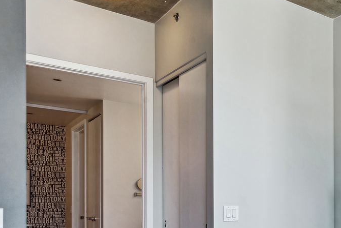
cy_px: 196
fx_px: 389
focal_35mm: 41
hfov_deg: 36.5
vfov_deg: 31.4
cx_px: 410
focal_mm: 17
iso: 200
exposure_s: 1/15
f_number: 8
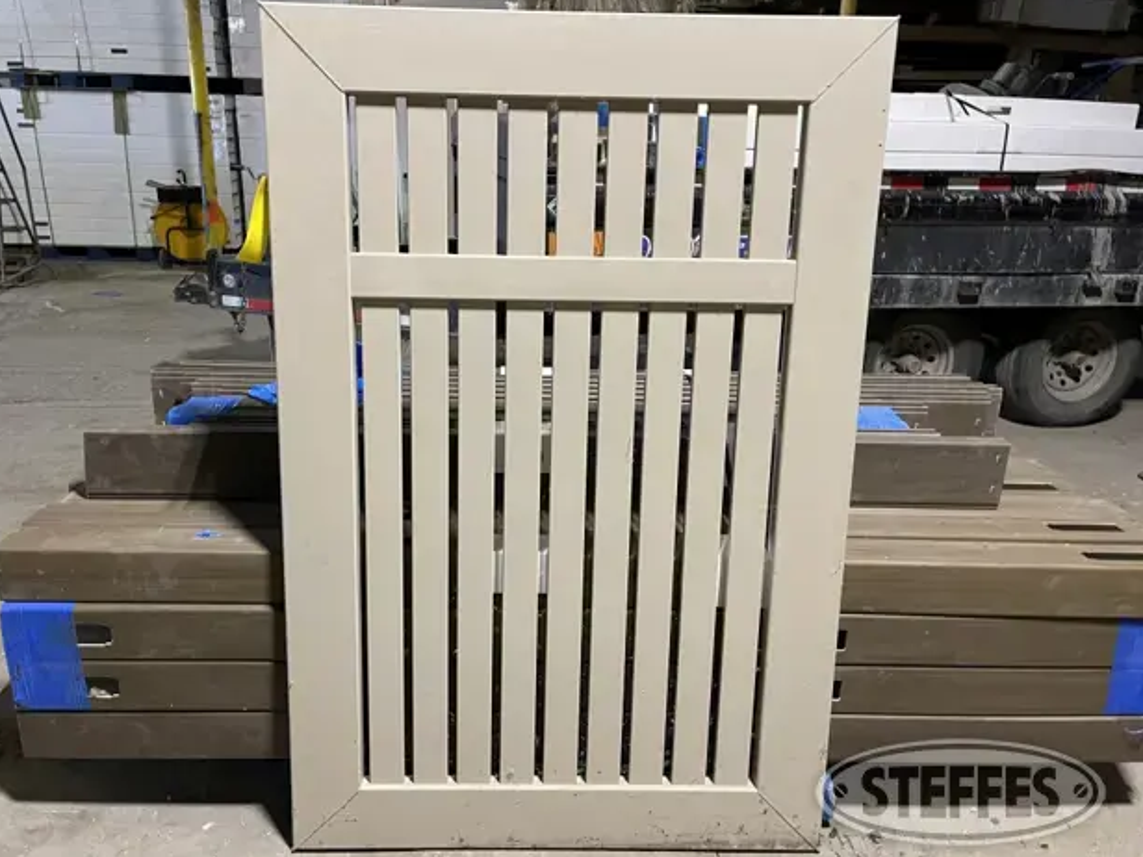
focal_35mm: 27
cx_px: 551
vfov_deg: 51.4
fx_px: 892
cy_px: 421
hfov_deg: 65.3
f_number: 1.6
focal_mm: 5.1
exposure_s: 1/60
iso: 320
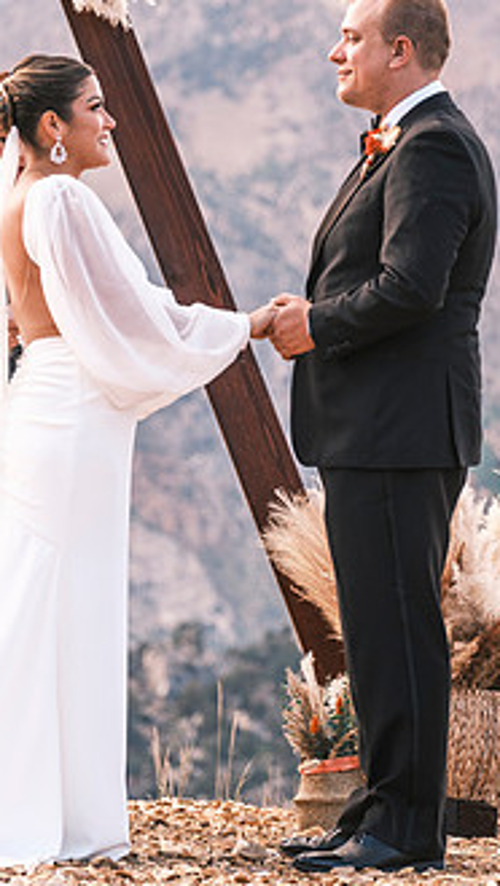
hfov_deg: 5.9
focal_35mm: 206
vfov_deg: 10.5
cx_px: 320
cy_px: 434
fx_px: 4848
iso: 400
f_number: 2.8
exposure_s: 1/640
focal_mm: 74.4
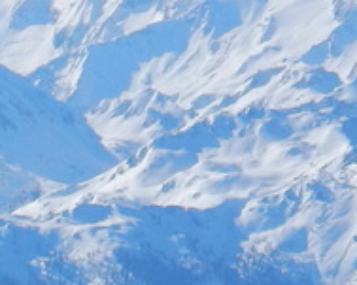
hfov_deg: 2.1
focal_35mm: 921
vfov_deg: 1.7
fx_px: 9726
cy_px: 353
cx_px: -495
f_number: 6
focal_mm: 24.7
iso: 125
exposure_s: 1/1000
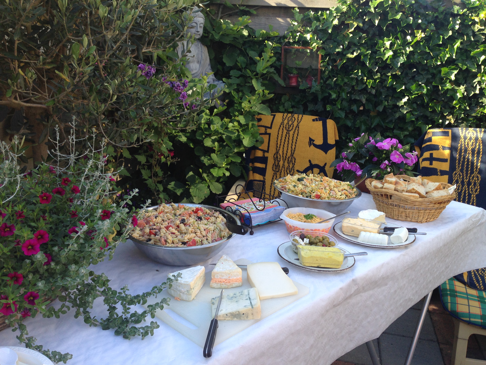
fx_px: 463
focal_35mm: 33
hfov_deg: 55.4
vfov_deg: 42.9
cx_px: 243
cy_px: 182
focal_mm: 4.12
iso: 50
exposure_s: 1/200
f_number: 2.4
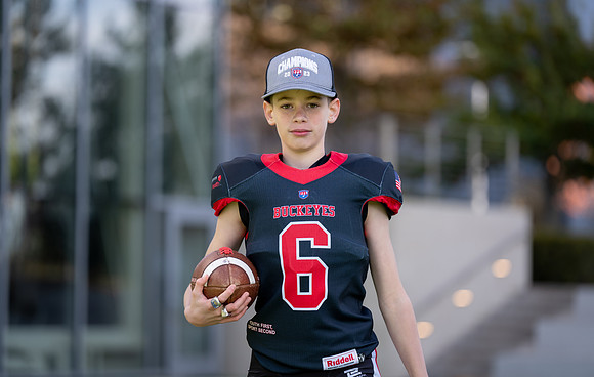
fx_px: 2519
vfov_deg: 8.6
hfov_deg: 13.4
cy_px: 182
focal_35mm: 155
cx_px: 293
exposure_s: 1/500
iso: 100
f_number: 2.8
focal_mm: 150
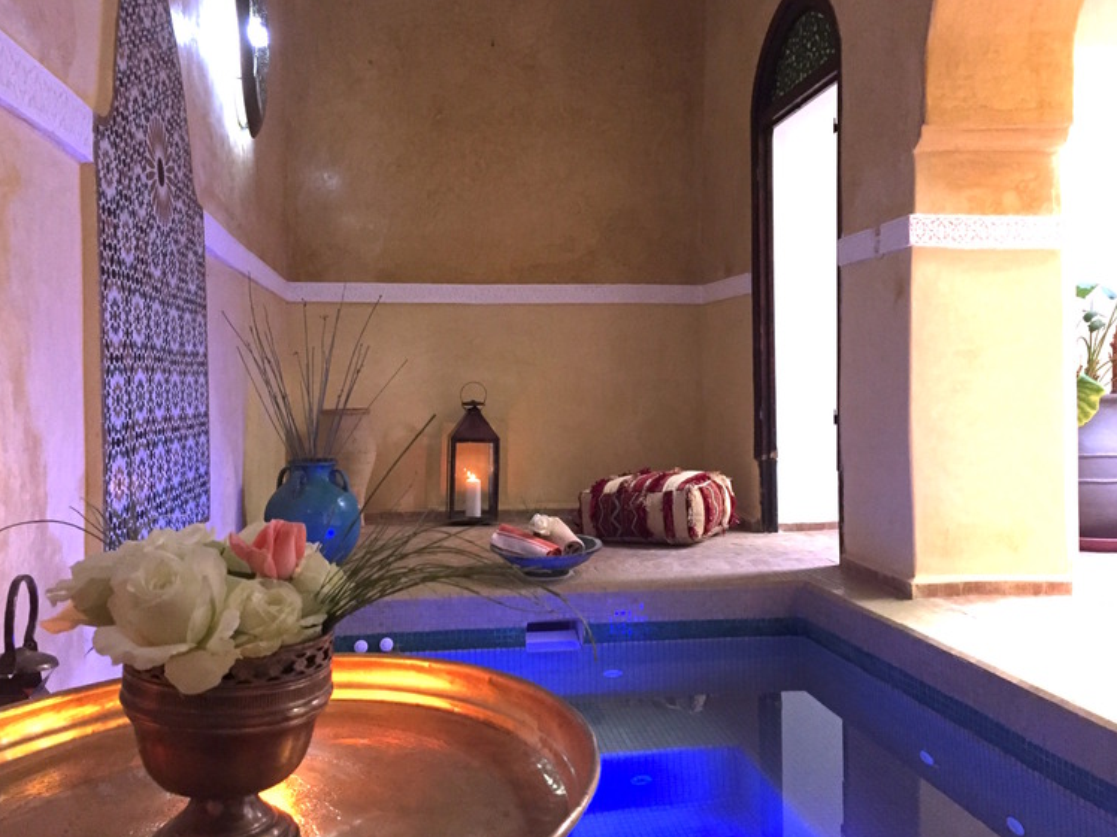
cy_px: 398
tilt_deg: +0.4
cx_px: 547
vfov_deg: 45.4
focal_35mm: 31
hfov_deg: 58.3
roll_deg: +0.6
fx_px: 1000
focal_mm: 4.15
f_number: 2.2
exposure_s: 1/25
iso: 250
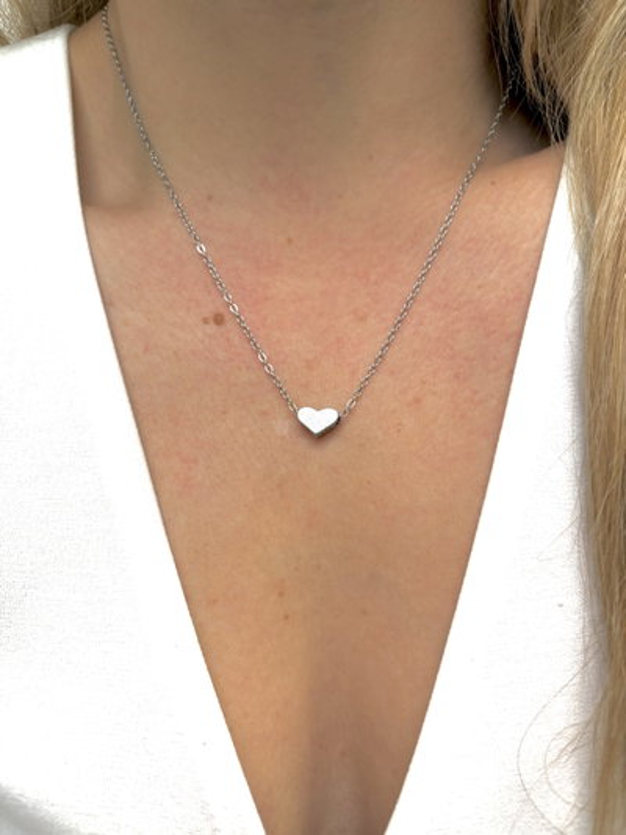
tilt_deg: -6.9
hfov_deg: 53.1
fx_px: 627
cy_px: 418
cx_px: 313
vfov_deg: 67.3
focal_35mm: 26
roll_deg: +3.5
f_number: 1.6
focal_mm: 5.96
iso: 125
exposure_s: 1/98
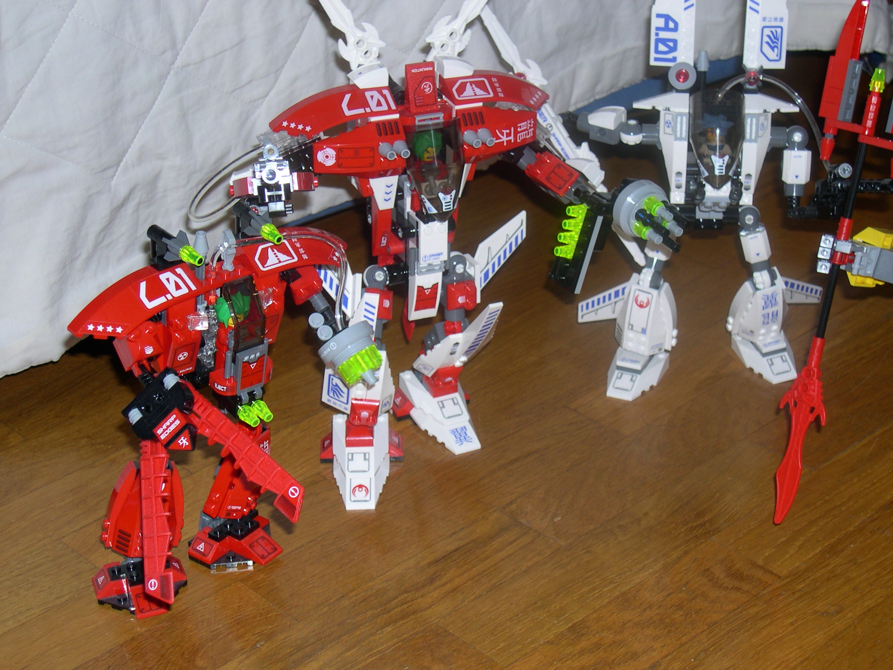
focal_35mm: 72
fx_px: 1857
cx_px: 446
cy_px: 335
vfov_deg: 20.4
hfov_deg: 27.0
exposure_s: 1/60
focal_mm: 15.3
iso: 100
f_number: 3.8
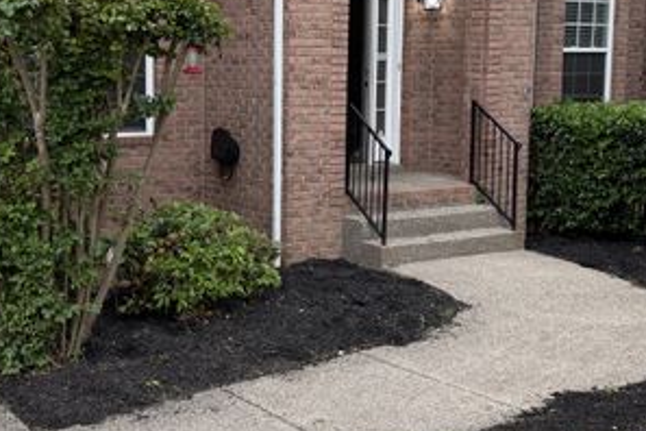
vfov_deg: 24.1
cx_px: 268
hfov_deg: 35.5
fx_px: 1005
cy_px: 171
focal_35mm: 56
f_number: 1.78
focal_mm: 6.76
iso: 100
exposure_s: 1/377
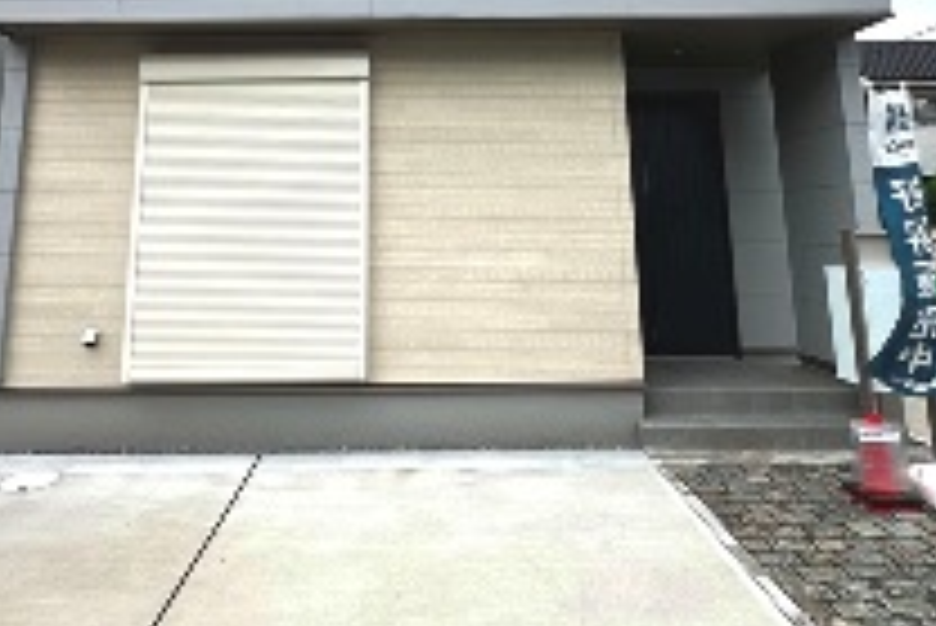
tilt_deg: +10.9
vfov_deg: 43.1
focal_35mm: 28
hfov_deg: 65.3
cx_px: 423
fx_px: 728
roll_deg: +0.6
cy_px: 81
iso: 50
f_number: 2.2
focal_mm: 2.22
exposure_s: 1/1595
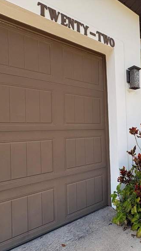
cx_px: 143
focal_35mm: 21
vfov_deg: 83.8
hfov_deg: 44.9
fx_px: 140
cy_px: 128
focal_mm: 2.22
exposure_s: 1/707
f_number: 2.2
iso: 50
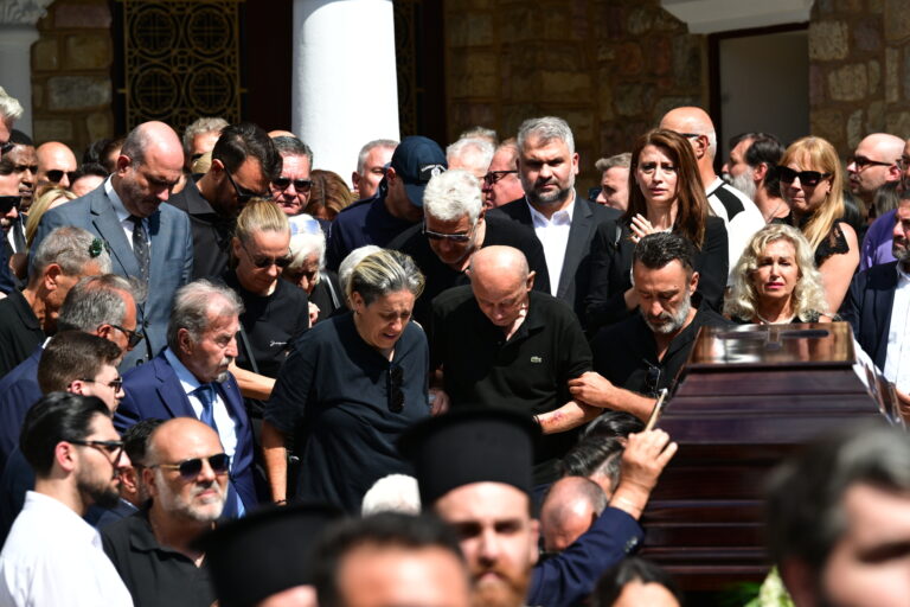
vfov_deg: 6.9
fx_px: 5055
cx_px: 455
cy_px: 304
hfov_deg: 10.3
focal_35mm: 200
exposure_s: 1/2000
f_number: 7.1
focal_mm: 200
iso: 800
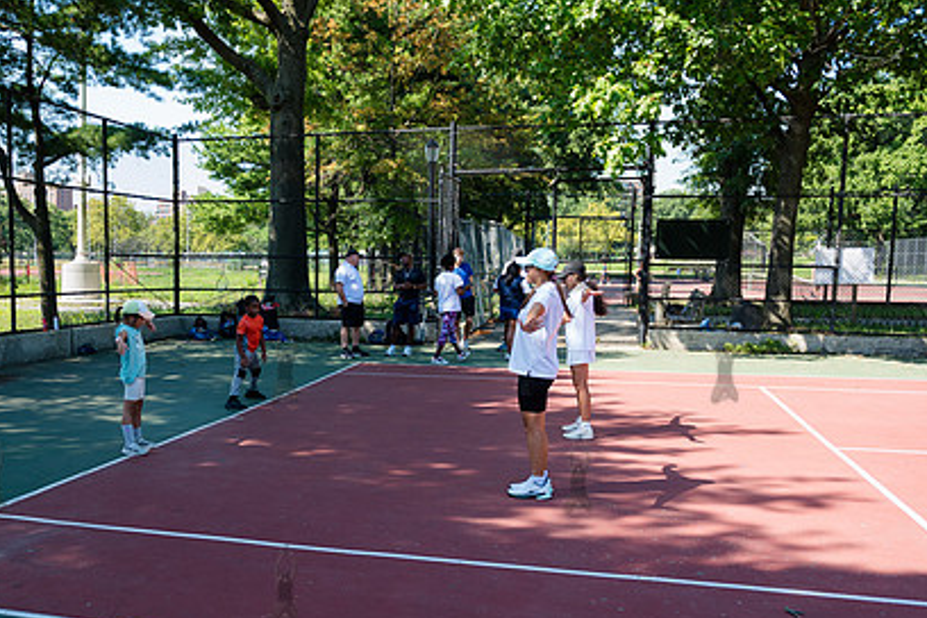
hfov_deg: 50.6
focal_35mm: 37
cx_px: 284
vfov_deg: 35.8
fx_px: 953
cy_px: 362
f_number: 3.5
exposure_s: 1/400
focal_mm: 26
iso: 200
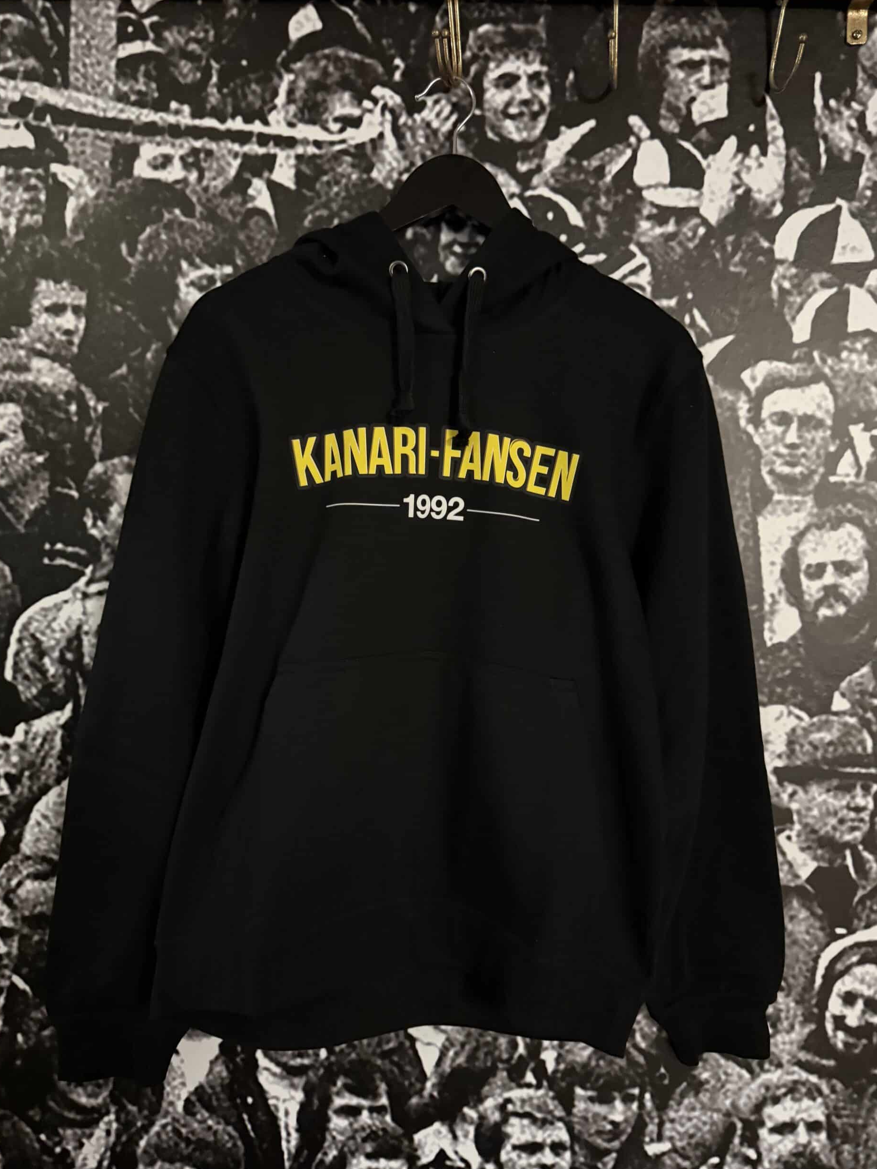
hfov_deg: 54.9
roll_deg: -2.6
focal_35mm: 25
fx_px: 845
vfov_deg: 69.4
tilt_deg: -3.4
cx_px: 435
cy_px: 567
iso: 1250
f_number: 1.78
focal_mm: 6.76
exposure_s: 1/30
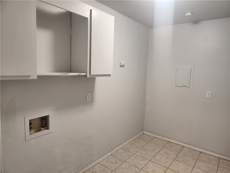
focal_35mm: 23
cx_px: 115
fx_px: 153
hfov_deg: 73.9
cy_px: 86
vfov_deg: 58.9
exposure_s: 1/120
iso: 250
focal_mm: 5.4
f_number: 1.8
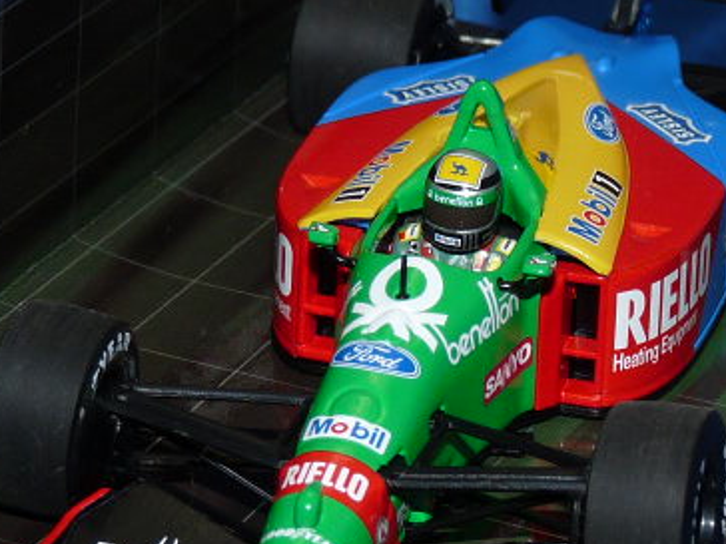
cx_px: 385
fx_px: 4383
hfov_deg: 9.5
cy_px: 283
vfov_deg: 7.1
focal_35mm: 209
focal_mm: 11.9
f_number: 4
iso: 100
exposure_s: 1/80
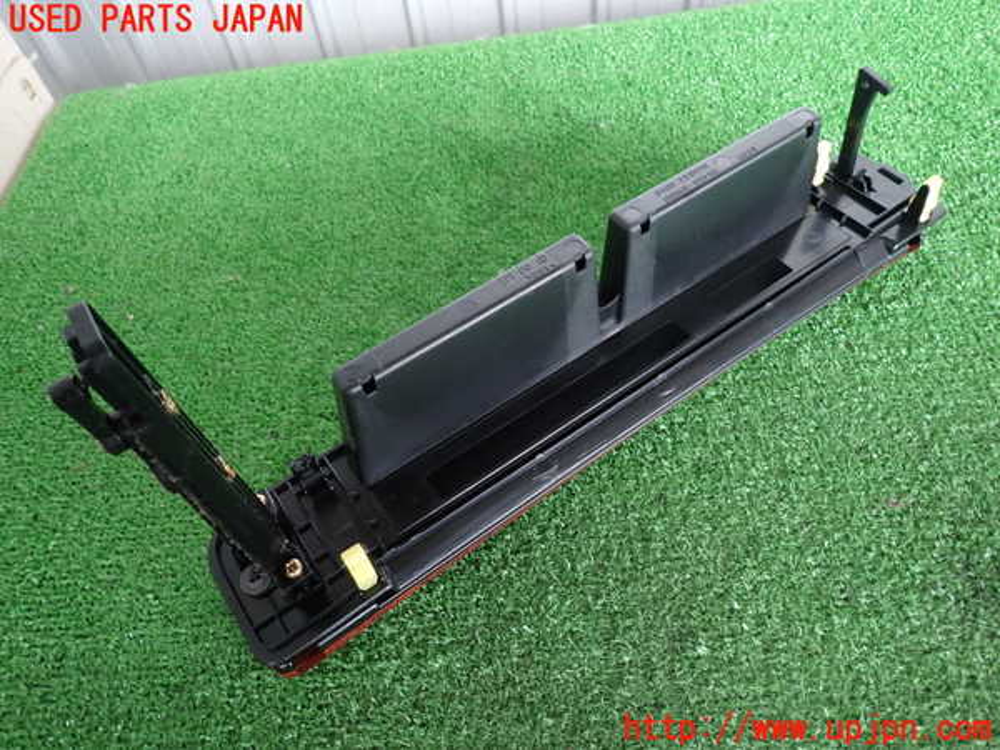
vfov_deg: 54.9
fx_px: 722
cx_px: 500
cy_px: 375
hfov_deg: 69.4
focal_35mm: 25
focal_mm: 4.5
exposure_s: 1/50
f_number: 2
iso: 200
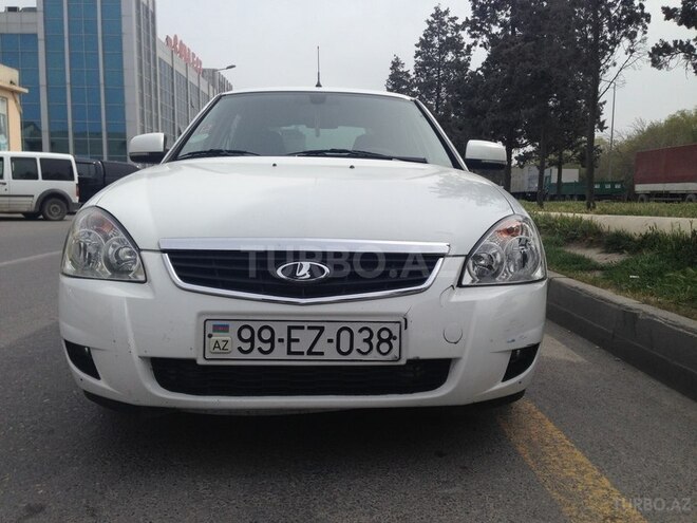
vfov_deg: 42.9
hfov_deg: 55.4
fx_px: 664
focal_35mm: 33
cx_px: 348
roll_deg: -0.7
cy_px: 262
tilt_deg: -7.3
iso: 50
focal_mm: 4.12
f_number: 2.4
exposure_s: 1/2584
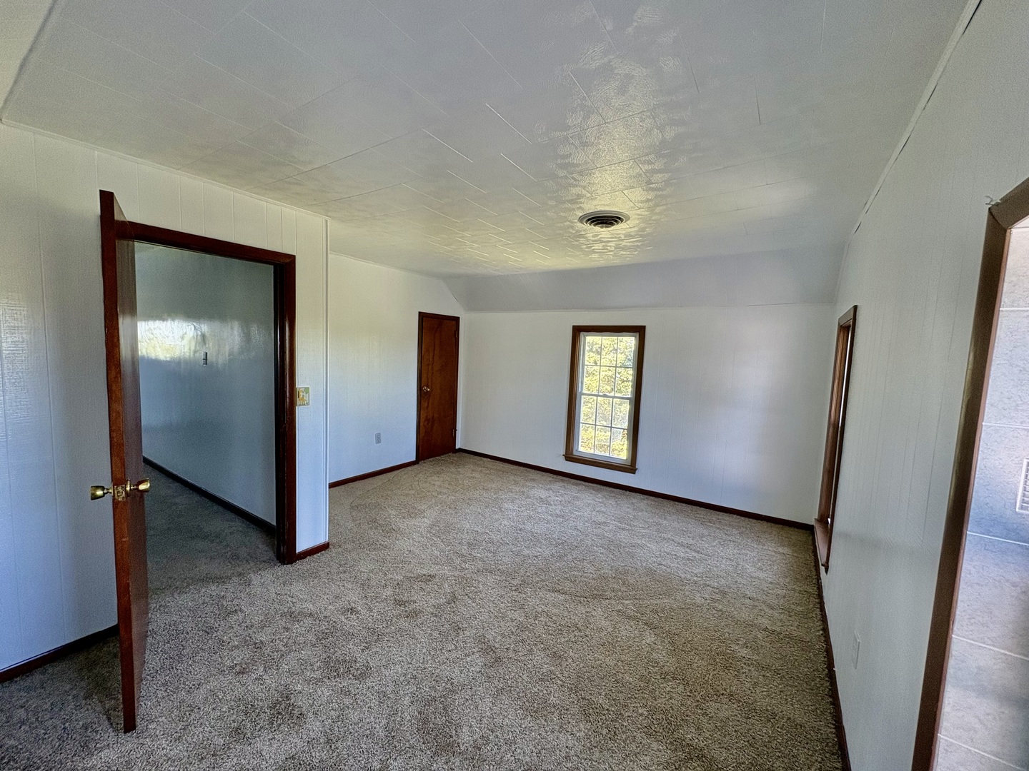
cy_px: 386
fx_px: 416
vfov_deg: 85.7
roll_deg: -1.9
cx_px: 514
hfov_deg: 102.1
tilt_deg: -4.1
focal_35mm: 14
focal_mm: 2.22
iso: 160
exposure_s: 1/99
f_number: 2.2
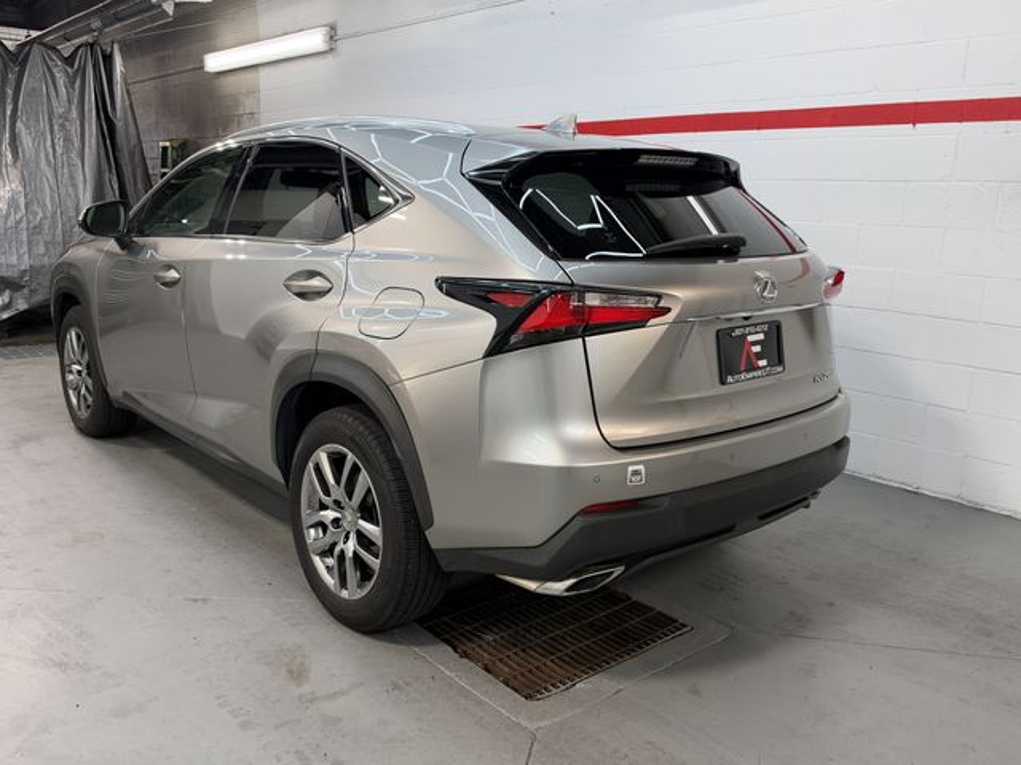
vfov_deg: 48.2
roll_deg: -4.8
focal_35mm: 29
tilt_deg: -15.3
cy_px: 382
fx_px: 855
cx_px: 510
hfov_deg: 61.7
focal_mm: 6.93
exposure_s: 1/158
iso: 50
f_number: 1.8
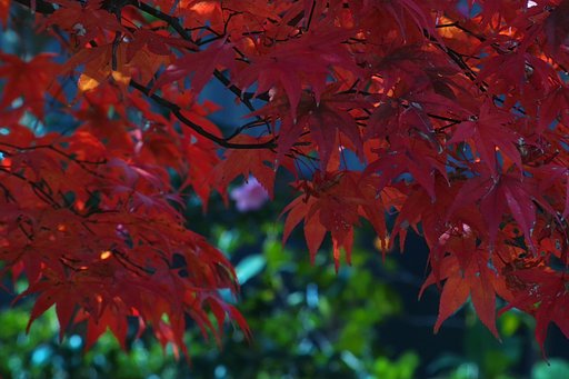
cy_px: 190
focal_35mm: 177
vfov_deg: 7.8
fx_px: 2797
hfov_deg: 11.6
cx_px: 284
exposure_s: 1/100
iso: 100
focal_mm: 102
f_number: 9
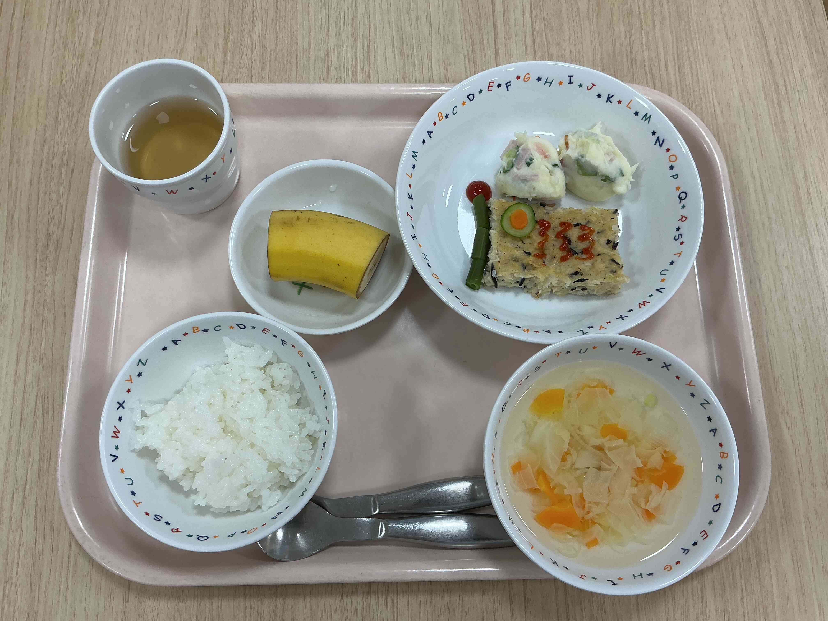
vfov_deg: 48.2
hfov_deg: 61.7
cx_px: 414
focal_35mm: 29
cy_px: 310
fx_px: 694
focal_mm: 3
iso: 25
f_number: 1.8
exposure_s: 1/100
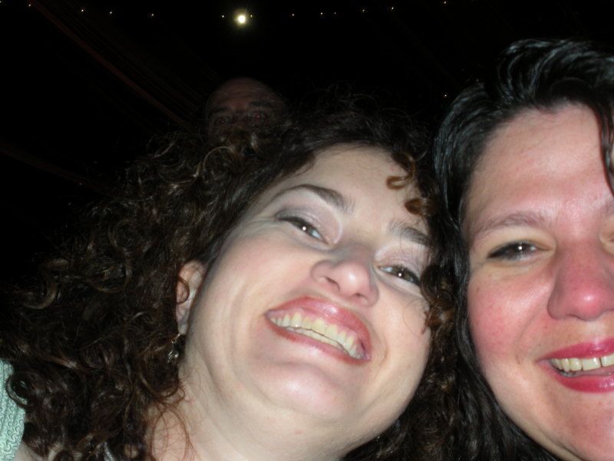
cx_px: 307
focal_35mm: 52
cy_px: 230
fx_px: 922
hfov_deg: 36.8
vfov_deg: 28.0
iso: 64
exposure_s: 1/60
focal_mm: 9.1
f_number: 4.4
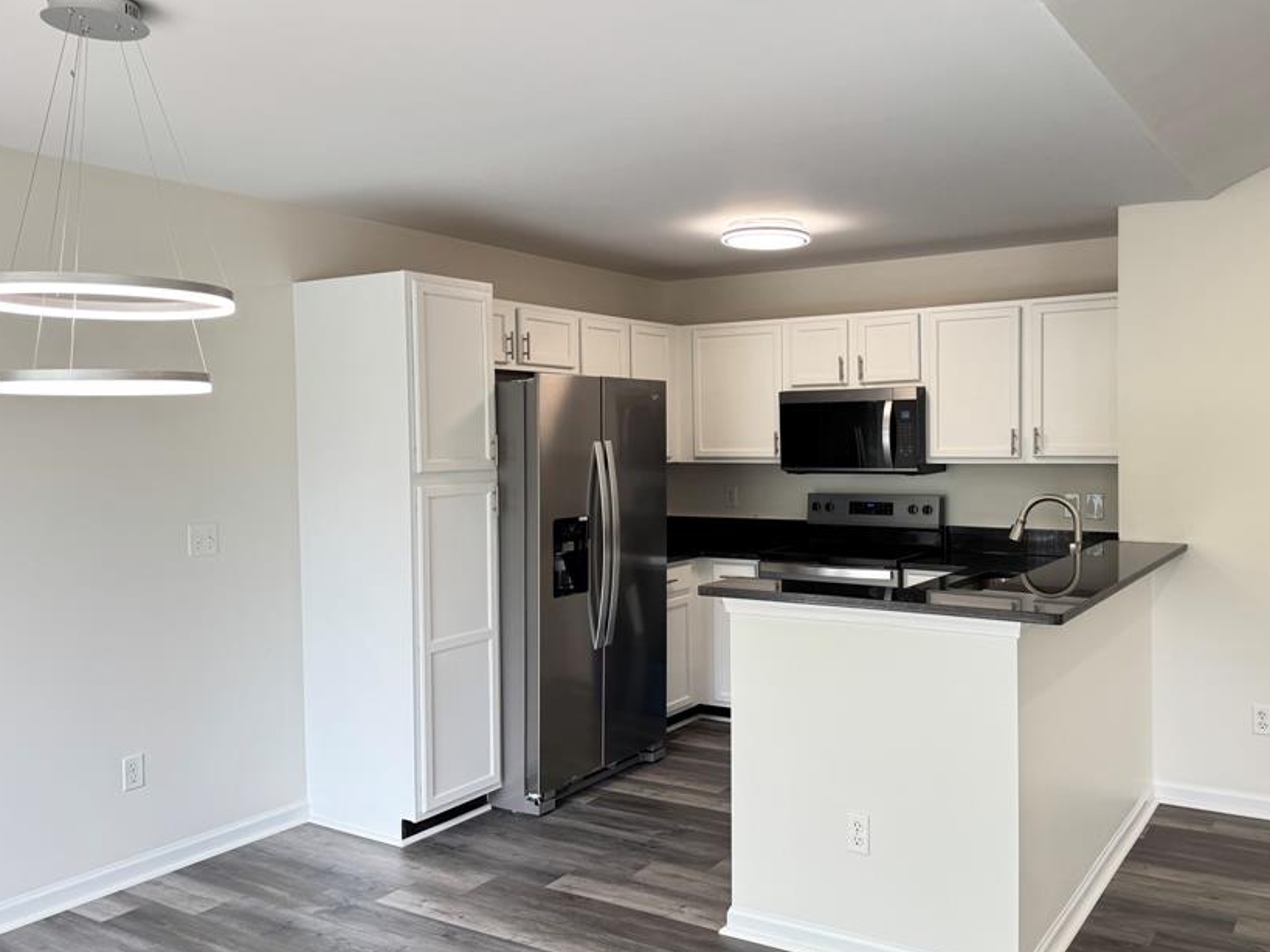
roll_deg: +0.1
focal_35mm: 30
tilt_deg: -2.7
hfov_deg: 59.7
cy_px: 462
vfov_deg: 46.8
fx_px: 1100
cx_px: 735
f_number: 1.78
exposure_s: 1/120
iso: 80
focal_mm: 6.76
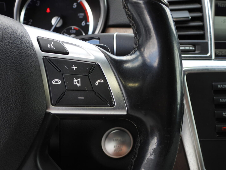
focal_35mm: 47
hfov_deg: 40.4
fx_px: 307
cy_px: 85
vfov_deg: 30.9
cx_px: 113
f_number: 3.2
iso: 100
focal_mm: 8.5
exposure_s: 1/100
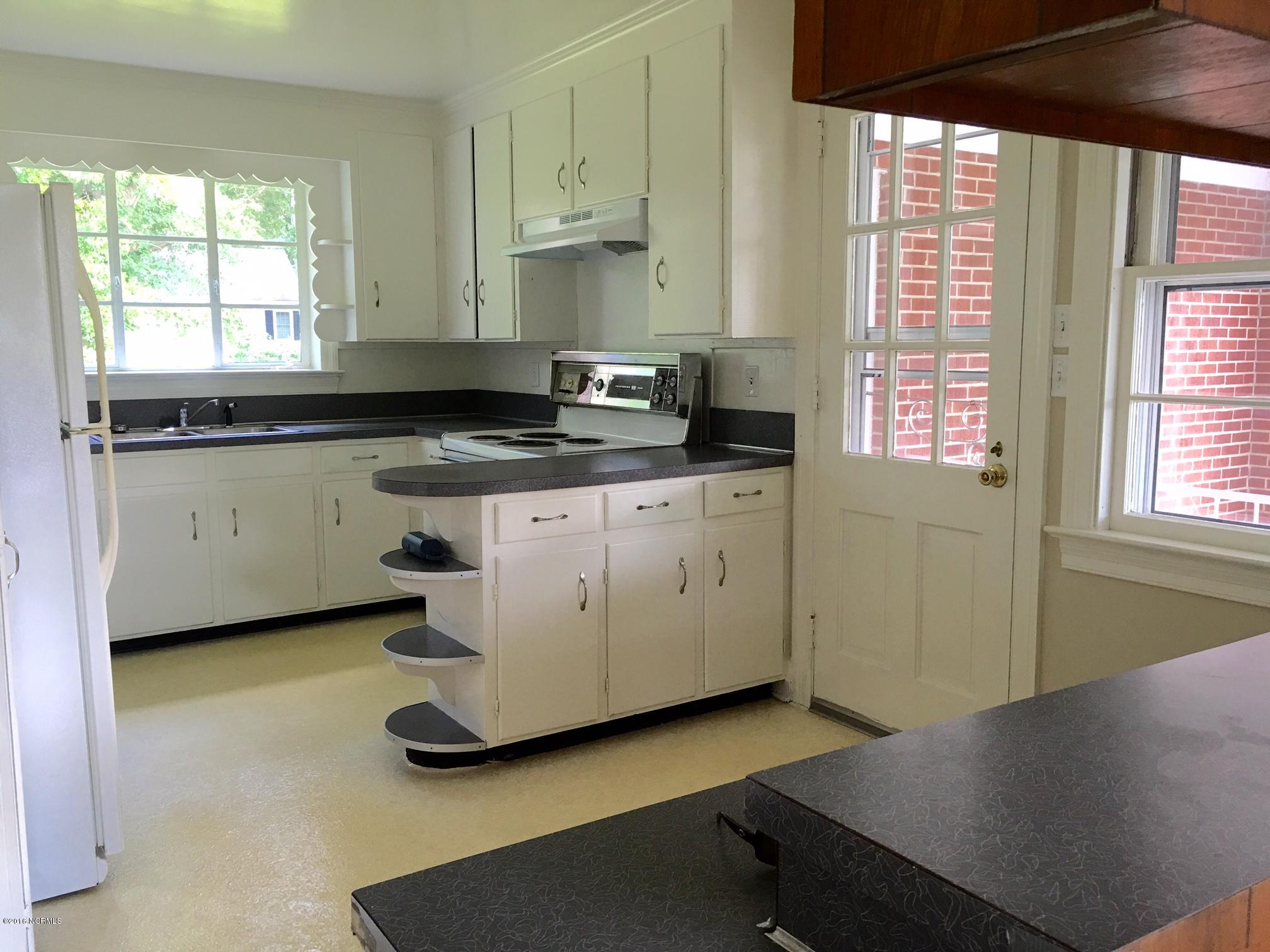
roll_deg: -0.2
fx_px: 1064
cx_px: 635
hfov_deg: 61.7
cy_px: 476
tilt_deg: -7.0
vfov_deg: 48.2
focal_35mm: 29
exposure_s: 1/15
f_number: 2.2
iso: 32
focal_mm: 4.15
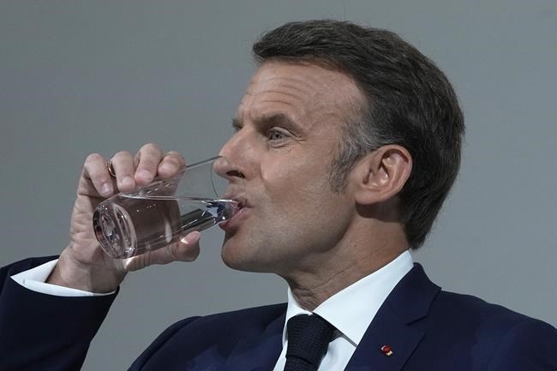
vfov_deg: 2.9
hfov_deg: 4.4
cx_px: 278
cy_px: 186
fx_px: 7301
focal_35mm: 472
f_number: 11
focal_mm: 315
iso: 4000
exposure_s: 1/400
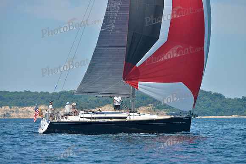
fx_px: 2119
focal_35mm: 310
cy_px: 82
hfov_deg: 6.6
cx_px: 123
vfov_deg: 4.4
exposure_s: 1/1250
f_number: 7.1
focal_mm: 310
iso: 280
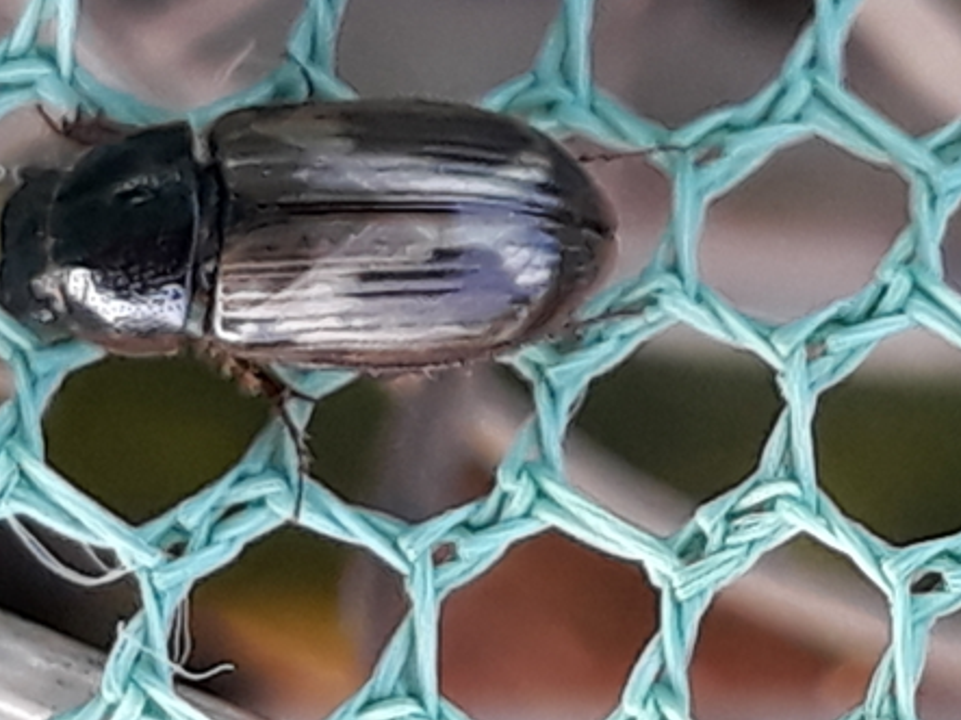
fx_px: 1082
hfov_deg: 47.0
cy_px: 243
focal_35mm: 39
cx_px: 306
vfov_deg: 36.4
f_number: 1.7
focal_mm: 3.71
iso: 50
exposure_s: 1/100
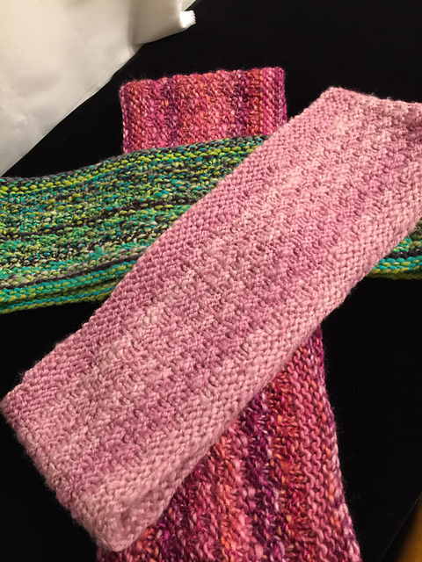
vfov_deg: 61.7
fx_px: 471
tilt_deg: -62.2
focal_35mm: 29
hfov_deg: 48.2
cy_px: 281
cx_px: 211
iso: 125
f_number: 2.2
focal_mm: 4.15
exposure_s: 1/10
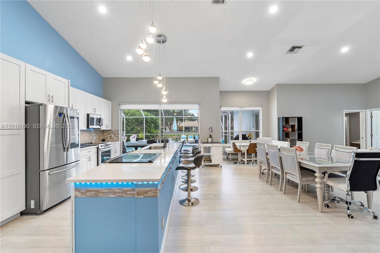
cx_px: 190
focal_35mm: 15
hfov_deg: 100.4
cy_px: 126
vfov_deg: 77.3
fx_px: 158
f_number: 11
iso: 160
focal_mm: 10
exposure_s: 1/8
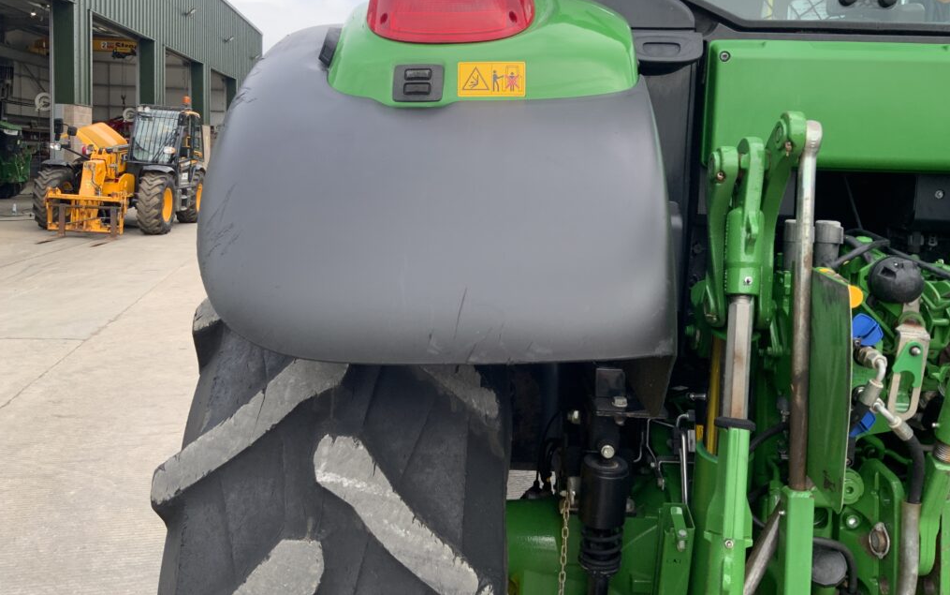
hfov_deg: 61.2
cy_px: 237
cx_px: 472
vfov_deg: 40.4
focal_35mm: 31
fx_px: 803
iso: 16
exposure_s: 1/362
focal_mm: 3
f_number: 1.8
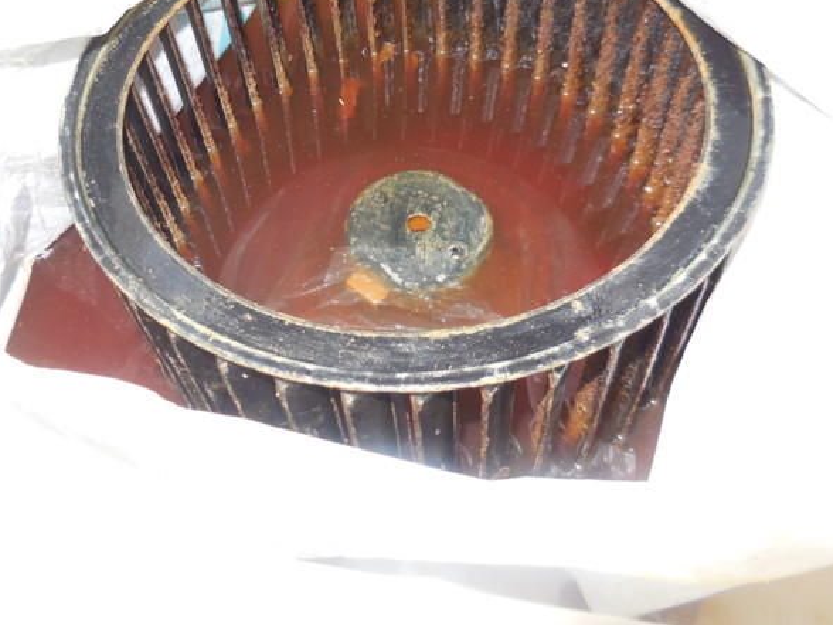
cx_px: 395
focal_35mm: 34
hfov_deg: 53.9
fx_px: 818
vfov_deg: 41.2
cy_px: 203
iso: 200
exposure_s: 1/25
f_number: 3.1
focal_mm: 4.5
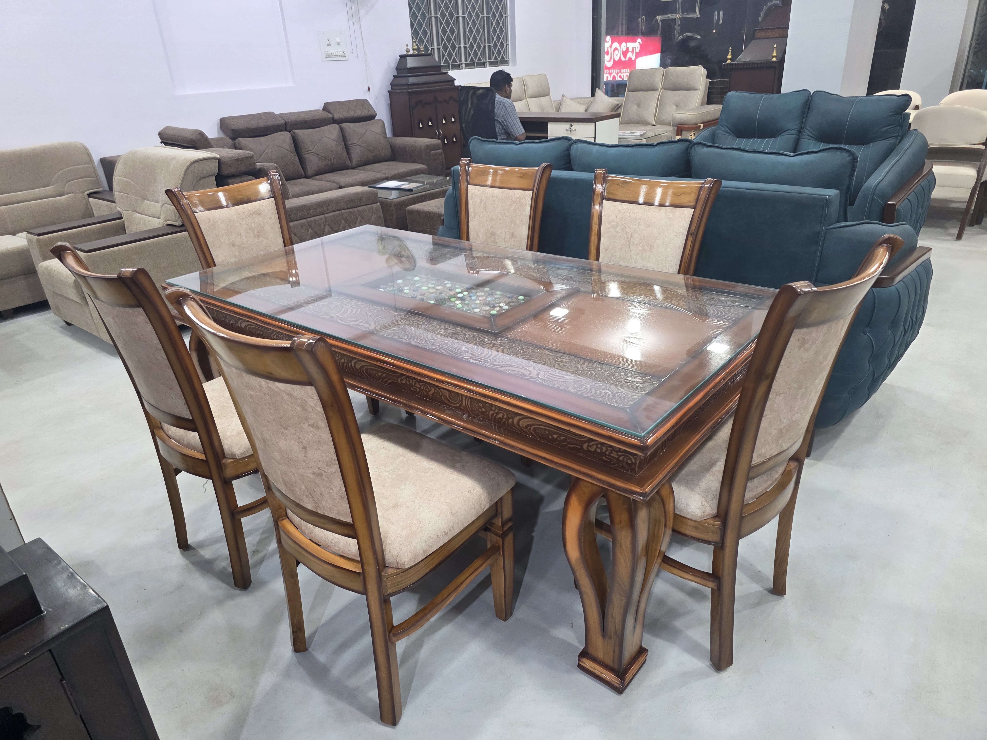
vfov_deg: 58.9
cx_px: 494
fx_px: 656
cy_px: 370
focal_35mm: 23
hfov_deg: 73.9
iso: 320
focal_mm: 6.3
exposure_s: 1/100
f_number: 1.7
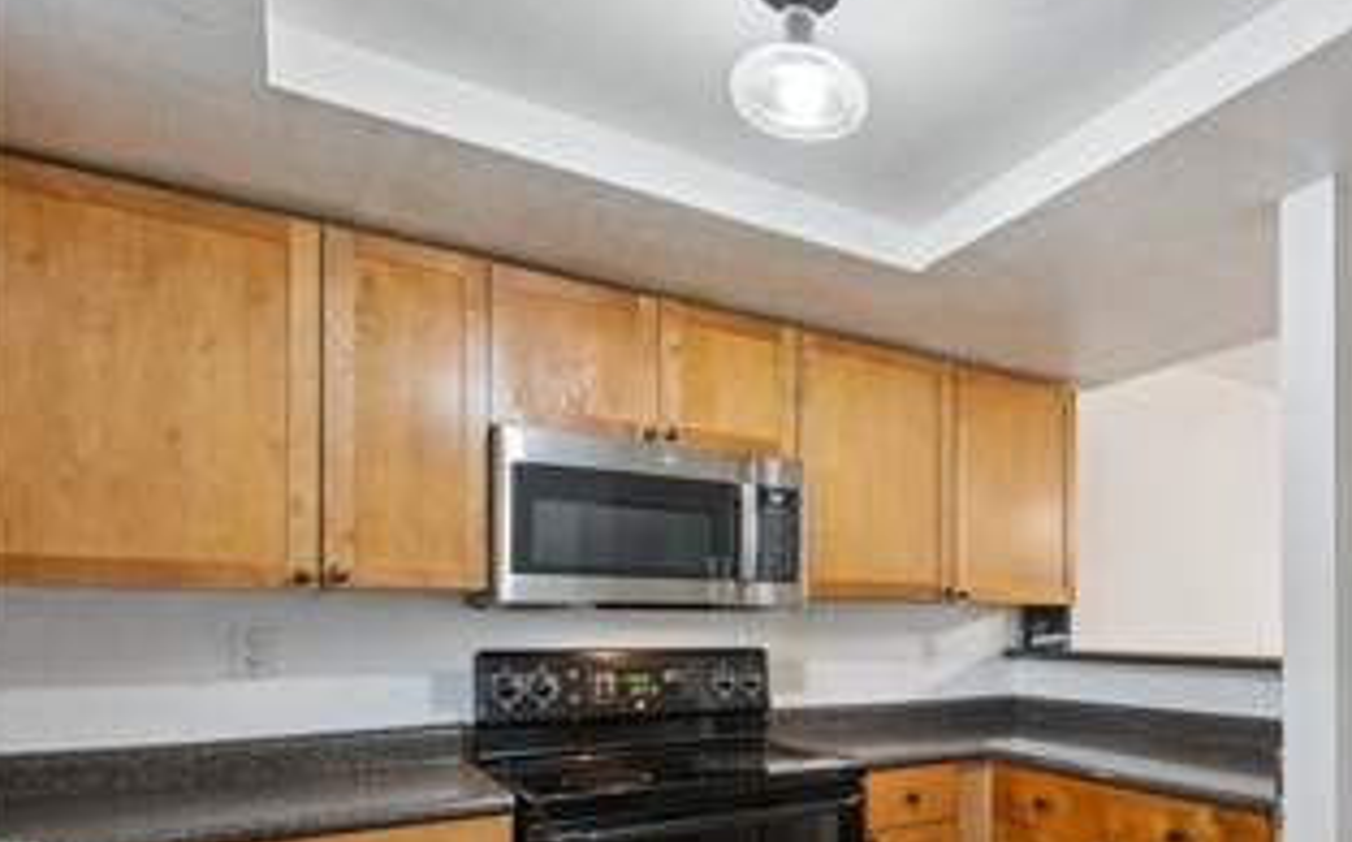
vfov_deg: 47.5
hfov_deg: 68.0
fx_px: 920
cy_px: 620
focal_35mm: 25
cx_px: 1011
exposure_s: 1/2.5
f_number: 9
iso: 200
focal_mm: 16
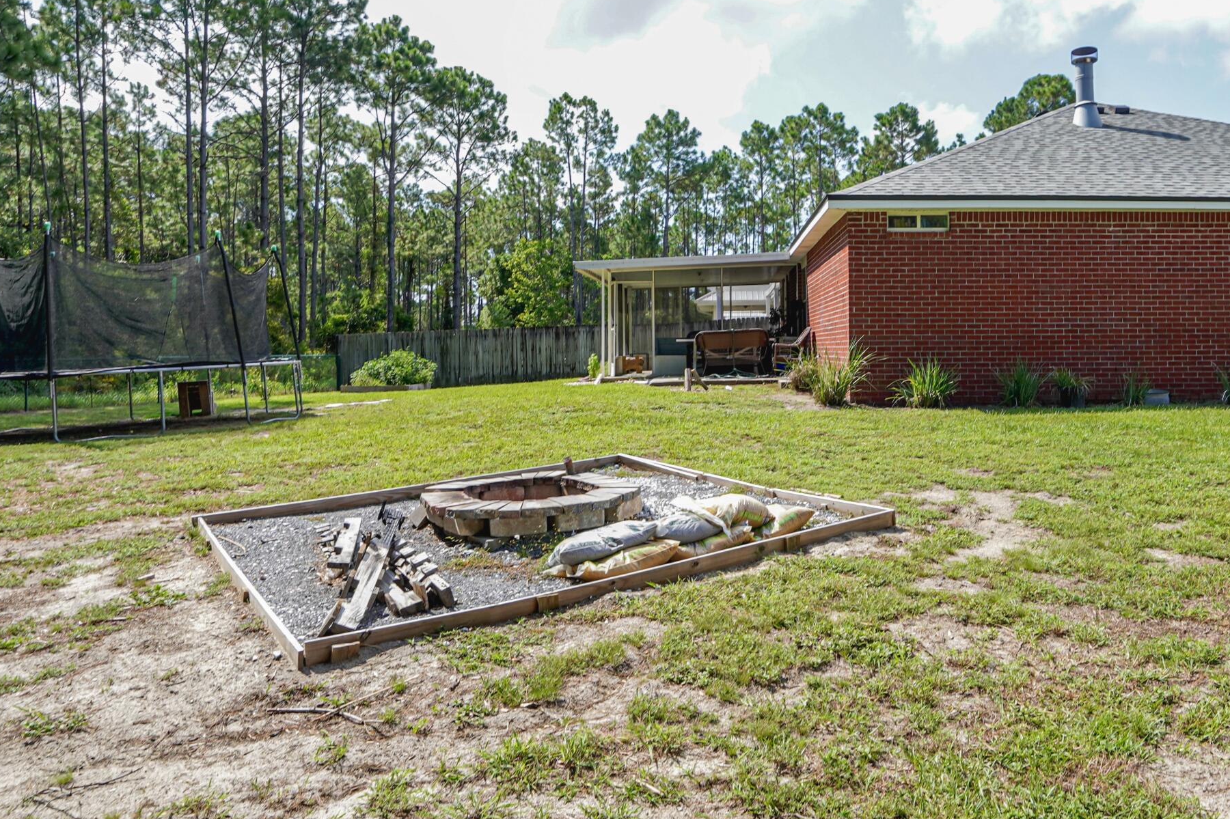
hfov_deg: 70.7
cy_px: 334
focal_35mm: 25
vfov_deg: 51.0
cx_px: 744
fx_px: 854
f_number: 4
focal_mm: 10
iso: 100
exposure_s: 1/320
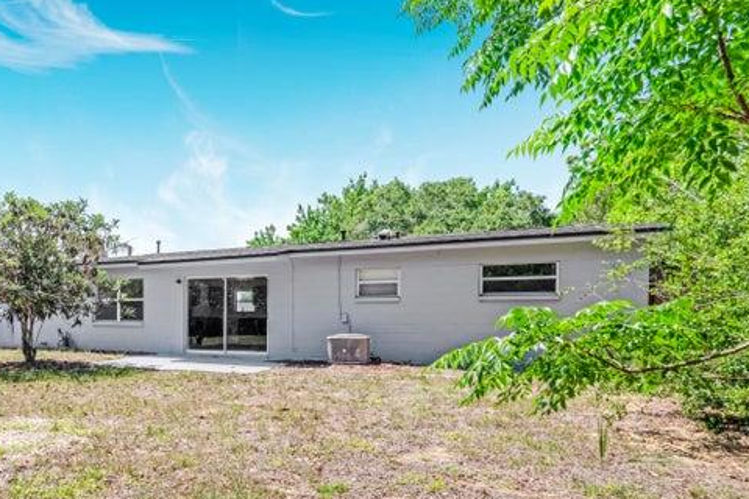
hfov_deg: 67.8
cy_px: 335
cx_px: 195
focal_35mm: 25
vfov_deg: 50.7
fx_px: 515
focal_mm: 11
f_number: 9
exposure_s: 1/4000
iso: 250
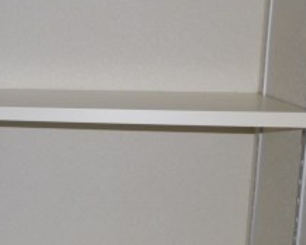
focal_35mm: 72
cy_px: 168
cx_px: -106
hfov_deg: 23.0
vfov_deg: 21.2
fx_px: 653
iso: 100
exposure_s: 1/60
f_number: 3.1
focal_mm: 4.5
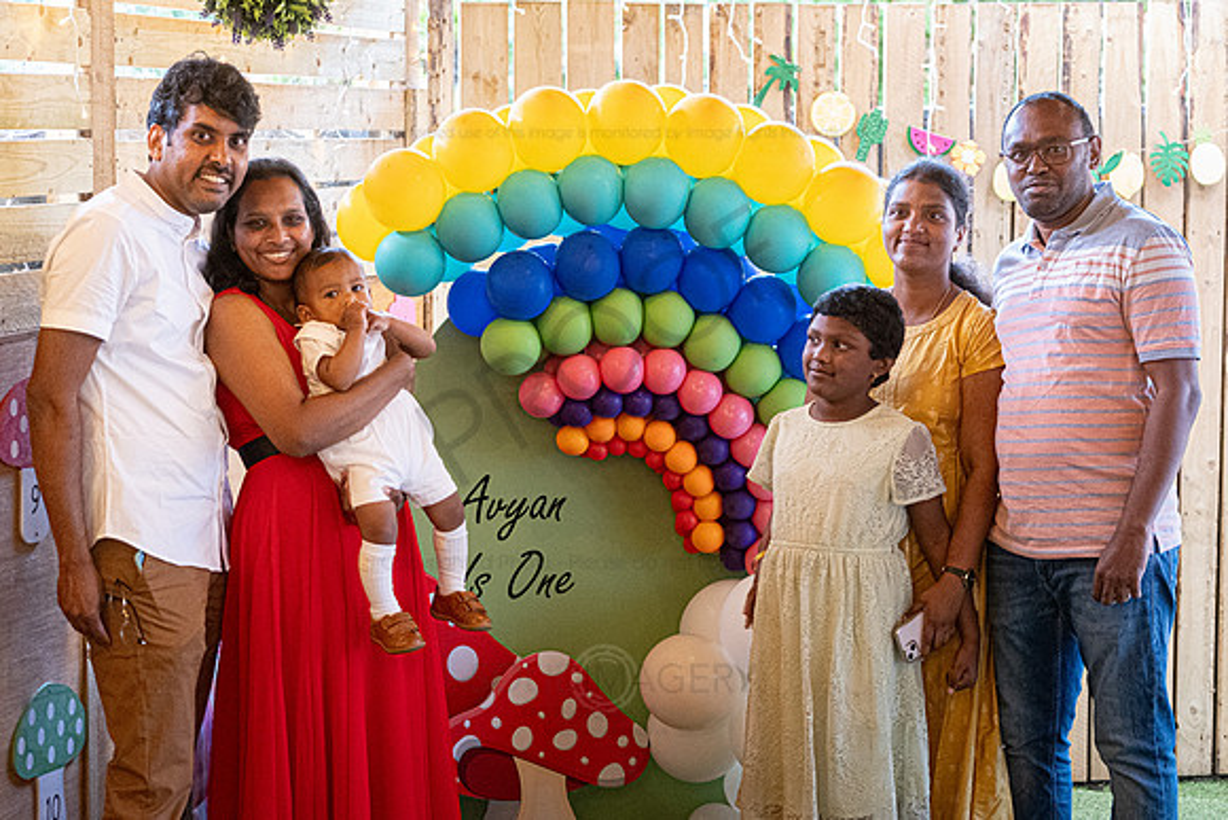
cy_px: 397
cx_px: 634
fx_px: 2712
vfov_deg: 17.2
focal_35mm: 79
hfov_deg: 25.5
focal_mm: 50
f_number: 2.8
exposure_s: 1/60
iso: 3200
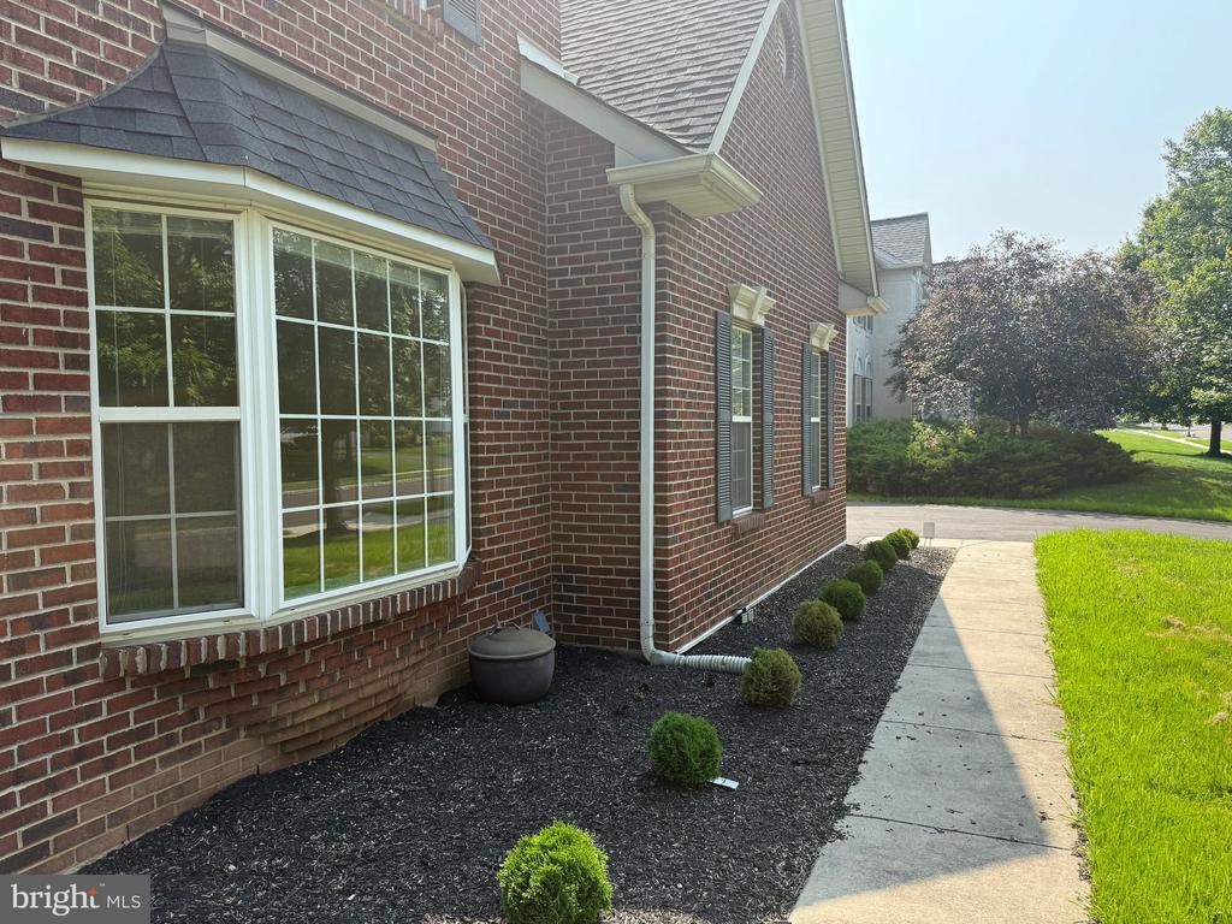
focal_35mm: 24
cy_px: 462
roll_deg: +1.3
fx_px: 854
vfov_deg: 56.8
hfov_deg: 71.6
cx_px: 616
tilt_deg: -2.1
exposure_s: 1/2000
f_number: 1.78
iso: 100
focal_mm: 6.76
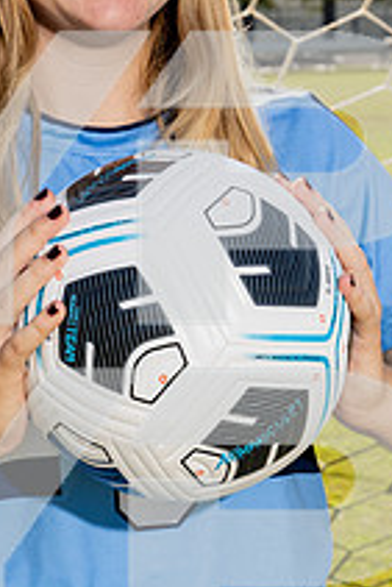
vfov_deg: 13.3
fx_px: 2511
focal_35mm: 154
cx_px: 83
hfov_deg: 8.9
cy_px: 179
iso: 200
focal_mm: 56
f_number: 11
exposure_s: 1/250
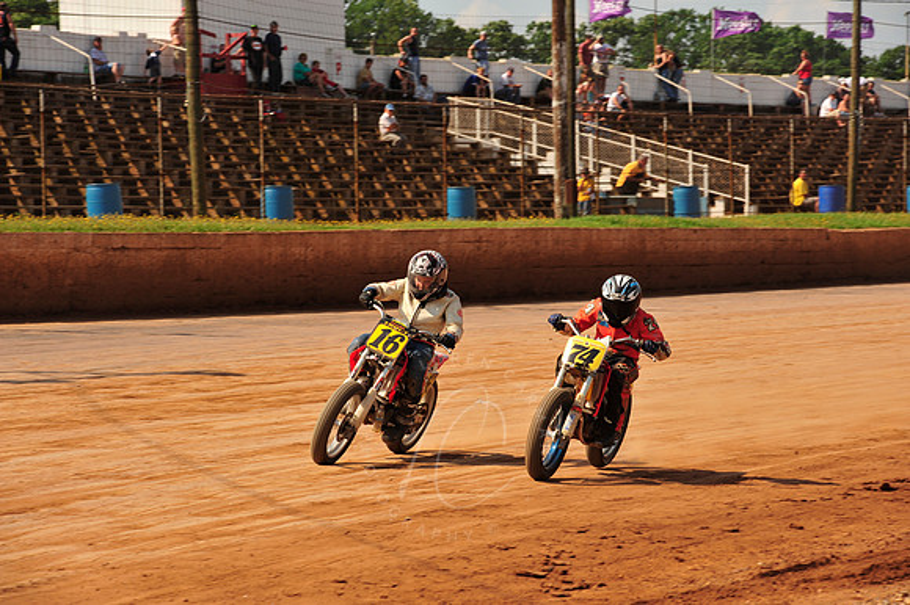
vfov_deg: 8.8
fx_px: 3916
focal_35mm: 155
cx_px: 455
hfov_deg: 13.3
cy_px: 302
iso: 200
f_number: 10
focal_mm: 155
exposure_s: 1/400
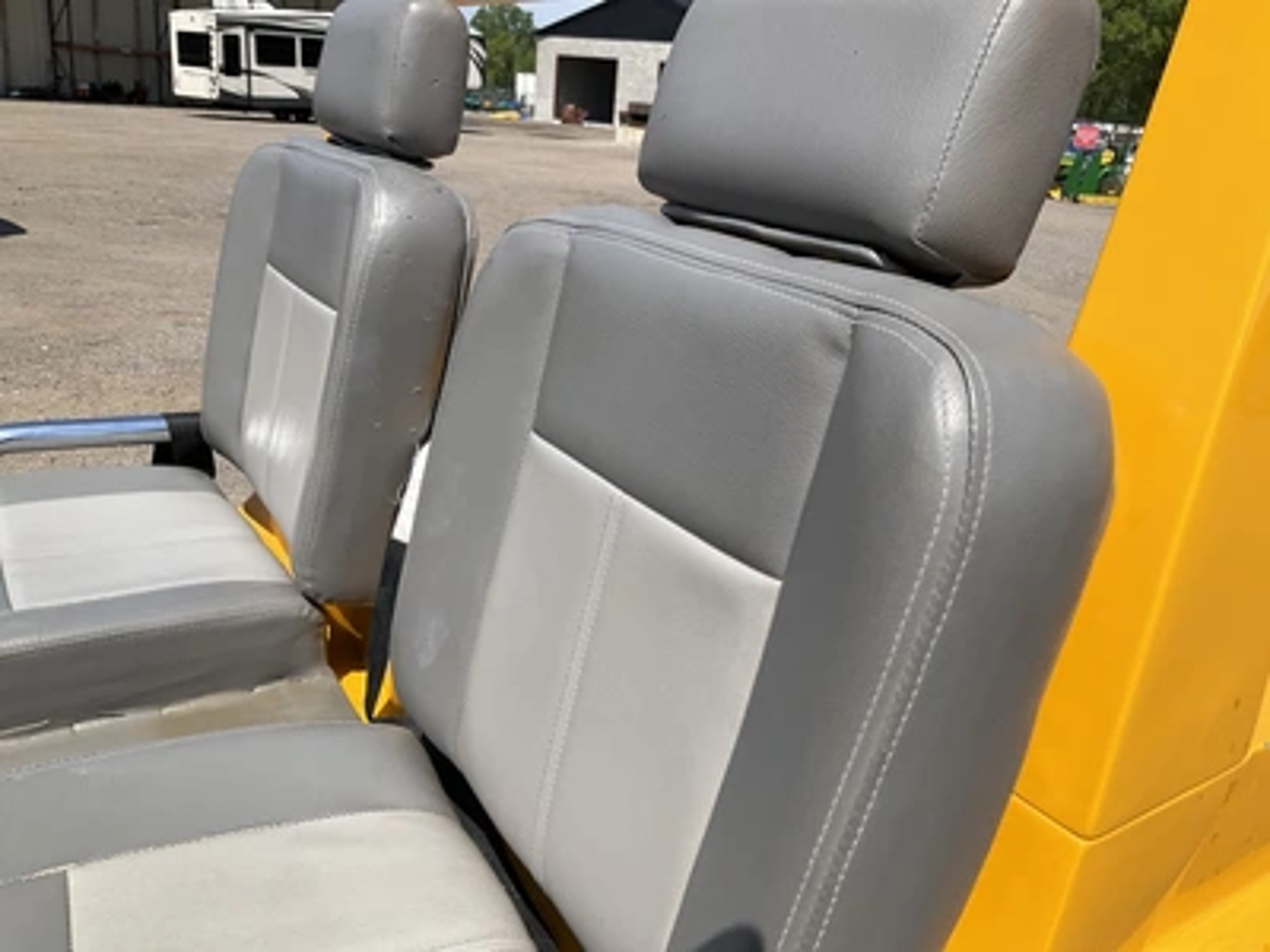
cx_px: 635
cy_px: 476
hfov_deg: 61.7
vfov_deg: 48.2
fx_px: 1064
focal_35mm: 29
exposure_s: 1/2141
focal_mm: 3
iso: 25
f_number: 1.8
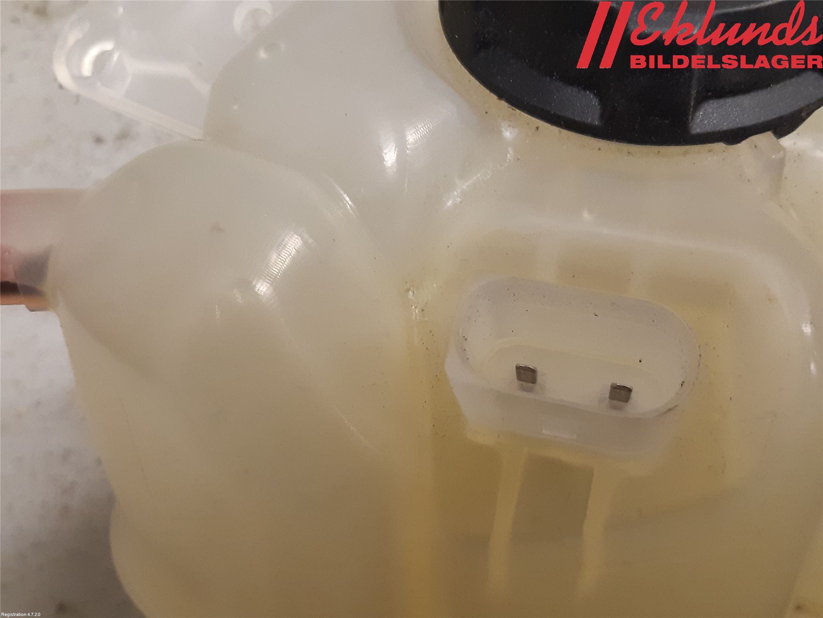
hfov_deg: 67.3
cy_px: 309
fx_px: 618
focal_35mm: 26
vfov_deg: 53.1
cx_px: 412
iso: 200
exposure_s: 1/50
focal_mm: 3.93
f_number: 1.7
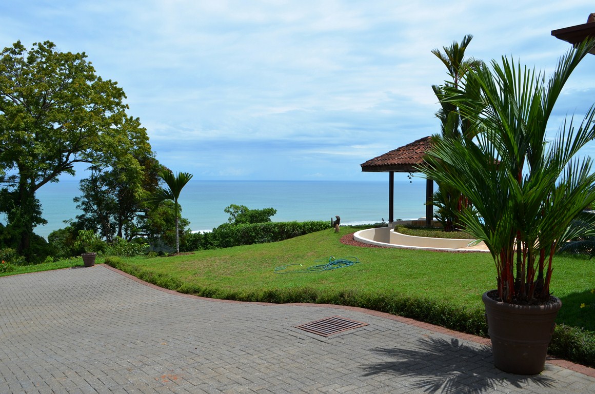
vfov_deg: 43.4
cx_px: 298
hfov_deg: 62.0
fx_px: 495
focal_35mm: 30
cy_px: 197
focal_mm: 20
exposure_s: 1/320
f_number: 9
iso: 100
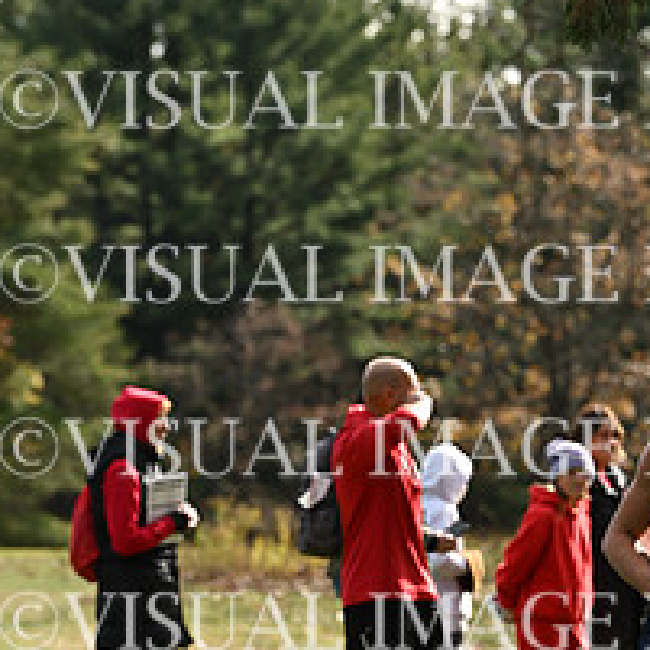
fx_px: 8328
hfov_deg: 4.5
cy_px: 708
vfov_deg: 4.5
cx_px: 623
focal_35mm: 392
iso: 125
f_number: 5.6
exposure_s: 1/400
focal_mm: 160
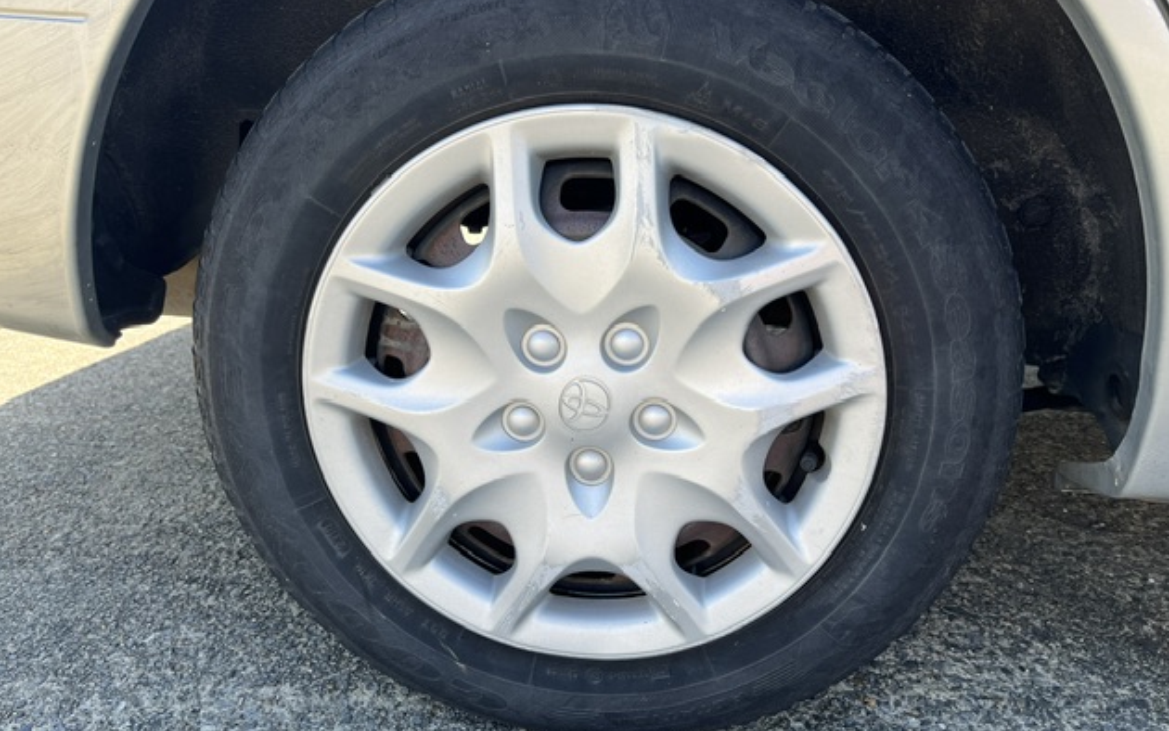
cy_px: 327
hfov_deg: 66.5
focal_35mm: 28
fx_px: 892
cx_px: 579
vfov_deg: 44.5
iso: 50
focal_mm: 5.1
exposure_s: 1/558
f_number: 1.6
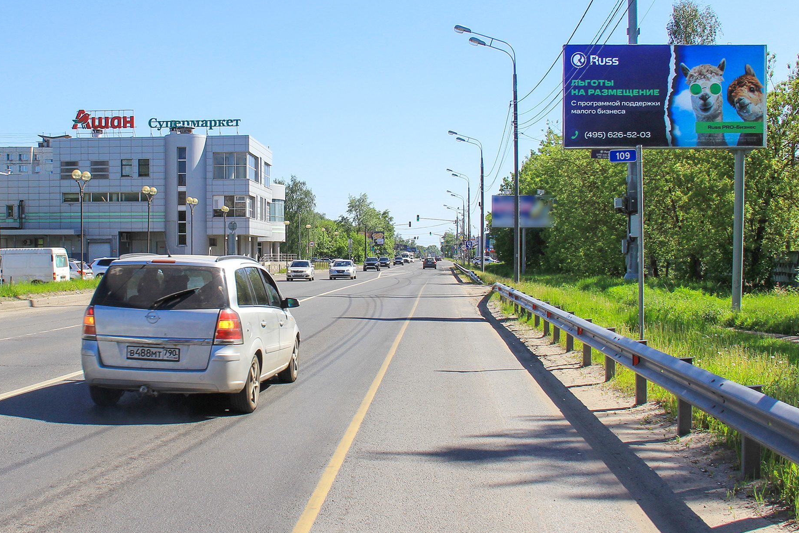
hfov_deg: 25.6
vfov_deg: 17.3
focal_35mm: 79
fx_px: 1753
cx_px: 298
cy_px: 221
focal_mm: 18
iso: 100
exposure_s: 1/250
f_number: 8
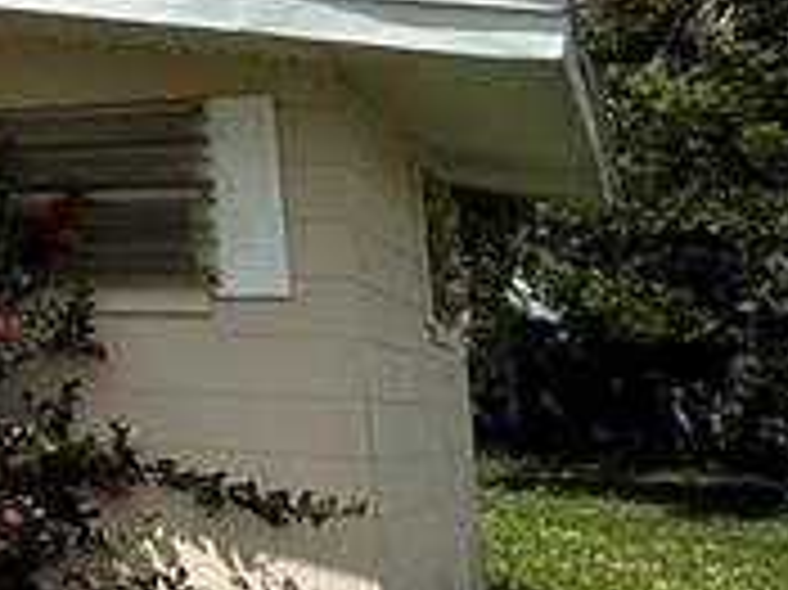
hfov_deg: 14.1
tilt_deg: +9.4
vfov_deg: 17.7
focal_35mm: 82
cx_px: -1202
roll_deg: -2.5
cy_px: 54
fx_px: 1865
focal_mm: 2.22
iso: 50
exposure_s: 1/3891
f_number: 2.2
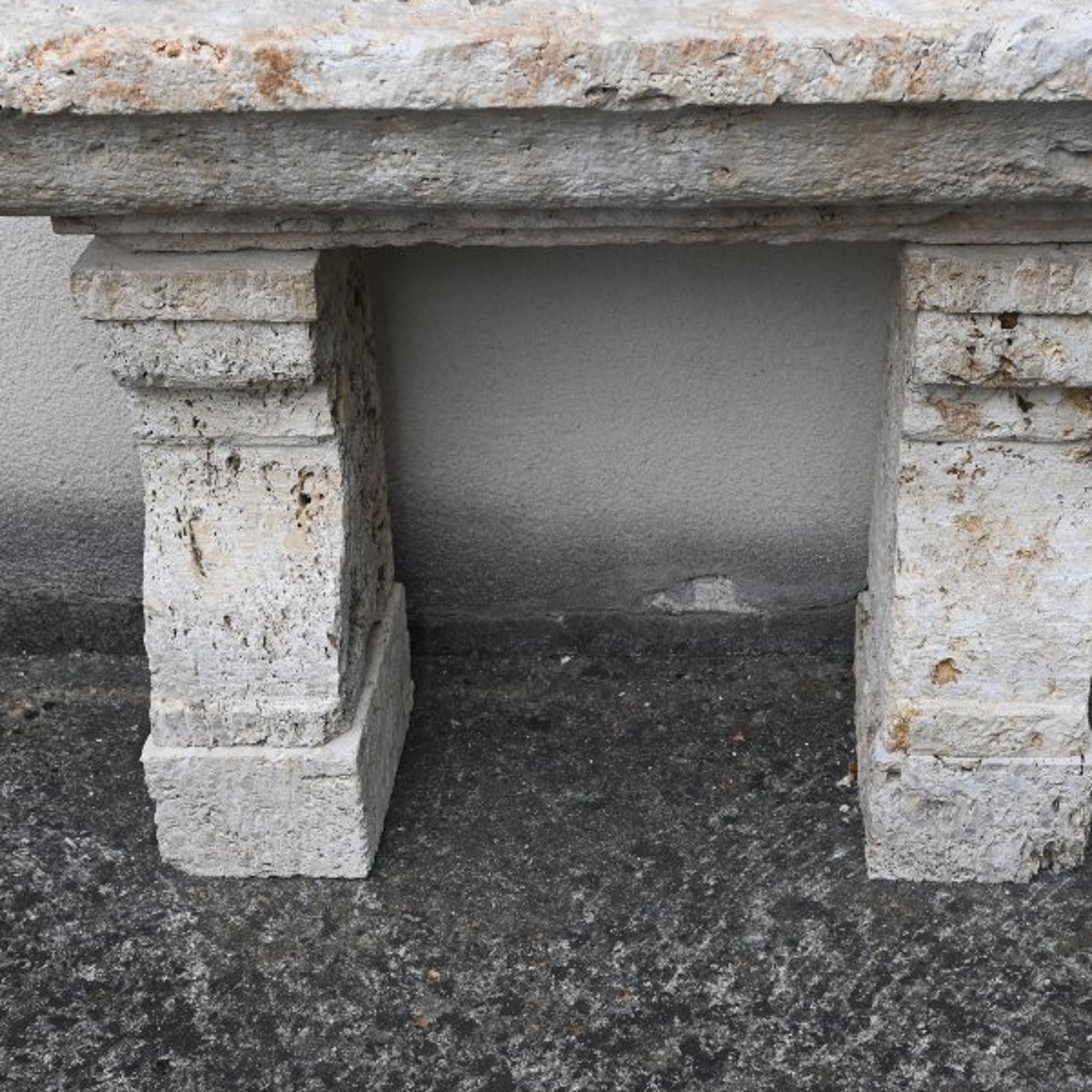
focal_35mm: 56
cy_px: 591
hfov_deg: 30.5
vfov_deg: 30.5
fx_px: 1999
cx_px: 596
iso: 200
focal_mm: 22
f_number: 5
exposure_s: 1/250
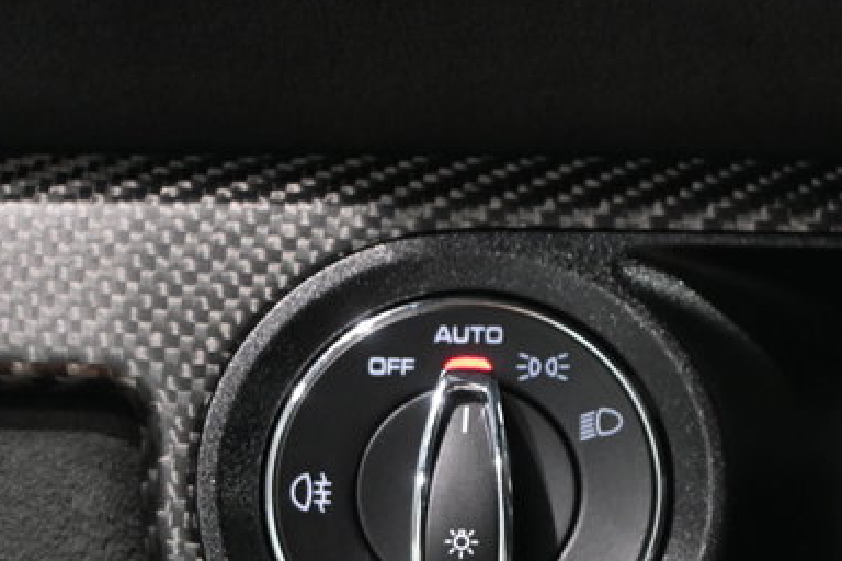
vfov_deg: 14.7
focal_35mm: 92
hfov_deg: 21.9
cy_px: 550
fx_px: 2140
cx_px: 720
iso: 1800
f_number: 4.8
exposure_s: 1/50
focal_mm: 30.5
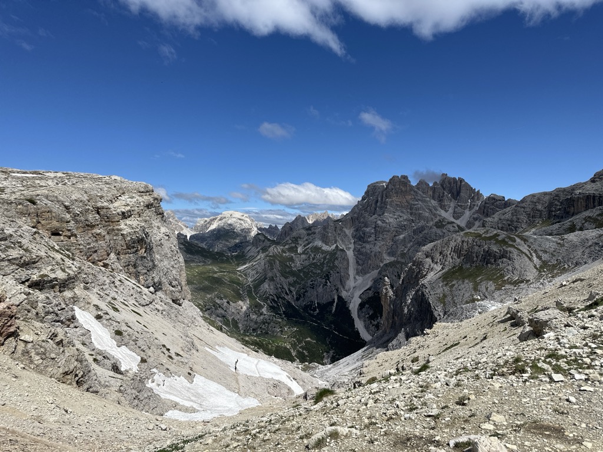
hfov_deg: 71.6
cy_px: 226
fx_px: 418
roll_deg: -1.1
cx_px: 302
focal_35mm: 24
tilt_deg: -0.4
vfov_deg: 56.8
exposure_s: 1/8929
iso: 80
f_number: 1.78
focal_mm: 6.86
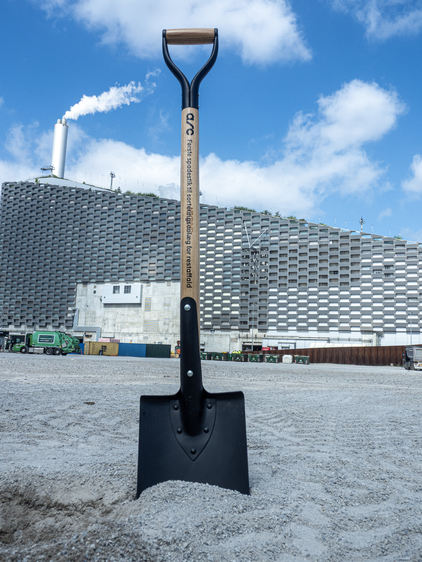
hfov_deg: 44.2
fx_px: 520
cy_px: 281
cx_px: 211
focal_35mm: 32
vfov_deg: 56.8
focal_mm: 16
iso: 200
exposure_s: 1/400
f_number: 10
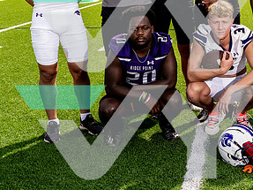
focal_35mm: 66
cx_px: 262
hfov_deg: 27.4
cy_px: 23
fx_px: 482
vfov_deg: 21.8
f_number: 5.6
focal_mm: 29
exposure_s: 1/250
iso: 100
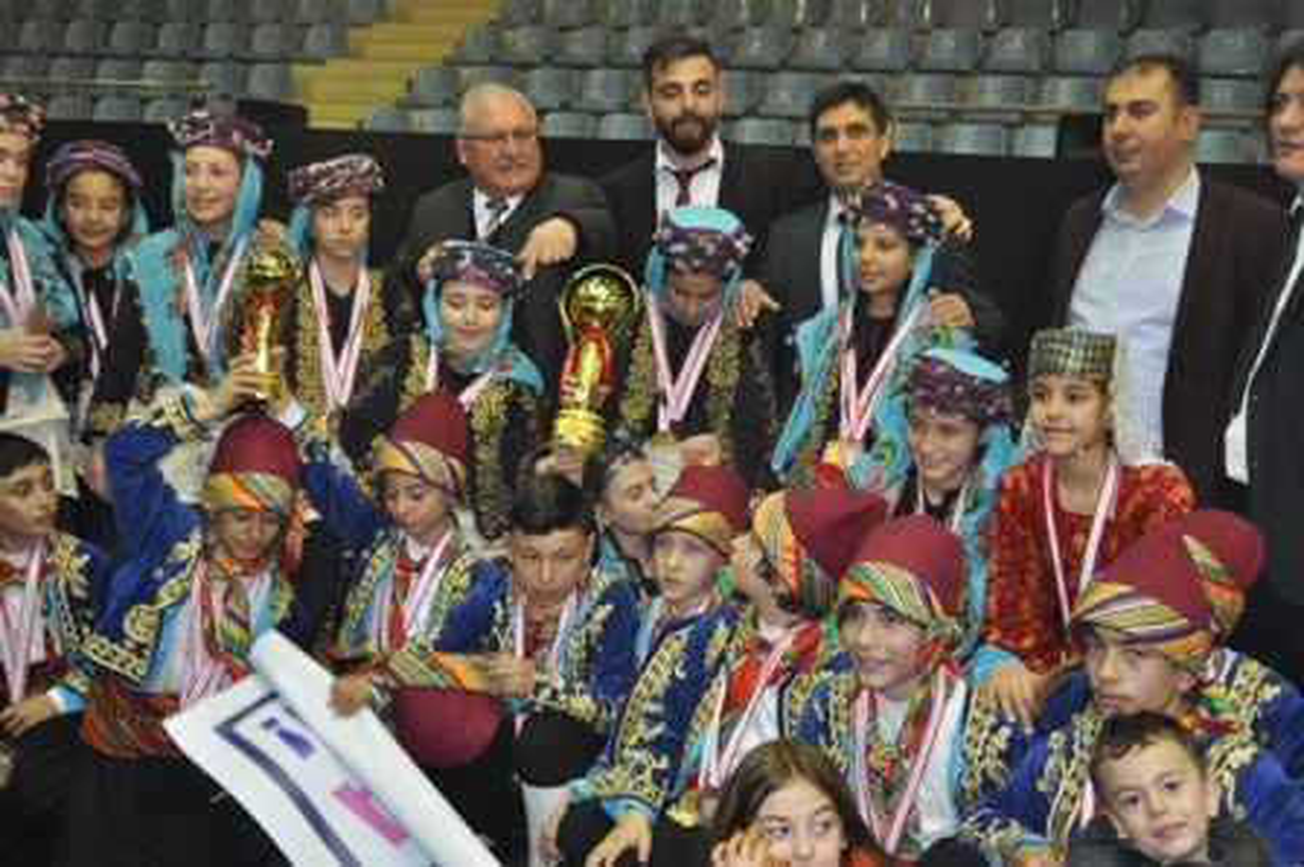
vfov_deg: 28.9
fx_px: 1683
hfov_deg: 42.4
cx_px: 652
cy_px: 434
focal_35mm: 46
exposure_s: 1/60
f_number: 4
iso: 800
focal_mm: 31
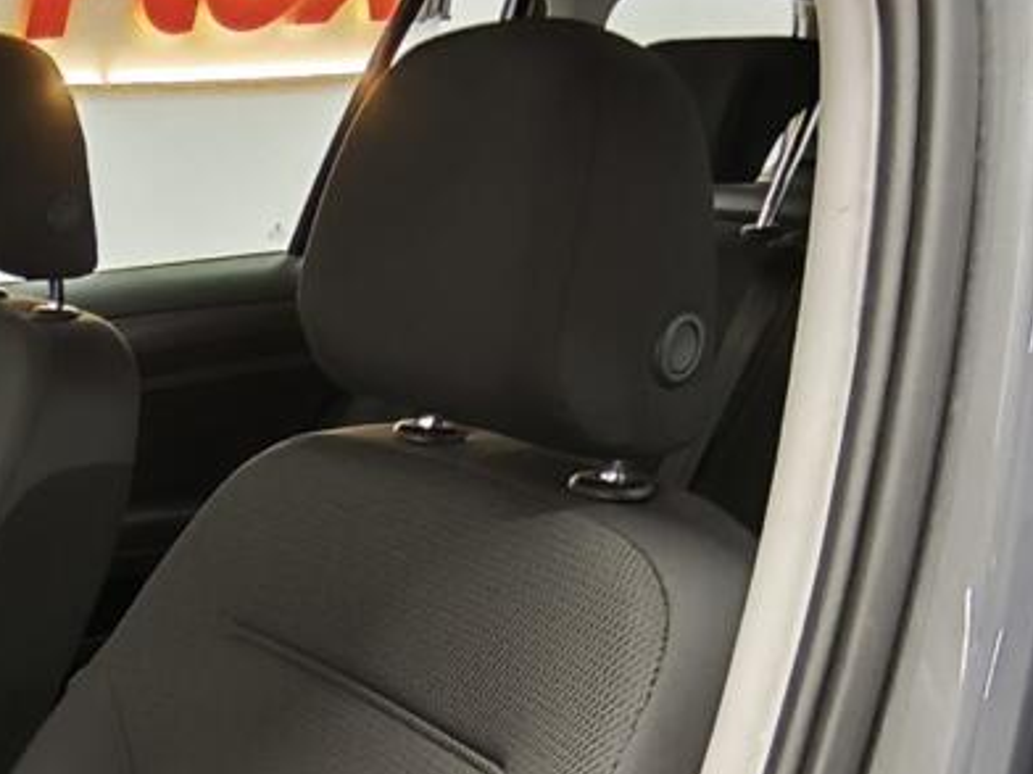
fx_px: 1462
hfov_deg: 33.5
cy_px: 906
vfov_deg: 26.6
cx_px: -121
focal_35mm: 49
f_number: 2.2
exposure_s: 1/20
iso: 1250
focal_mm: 1.65
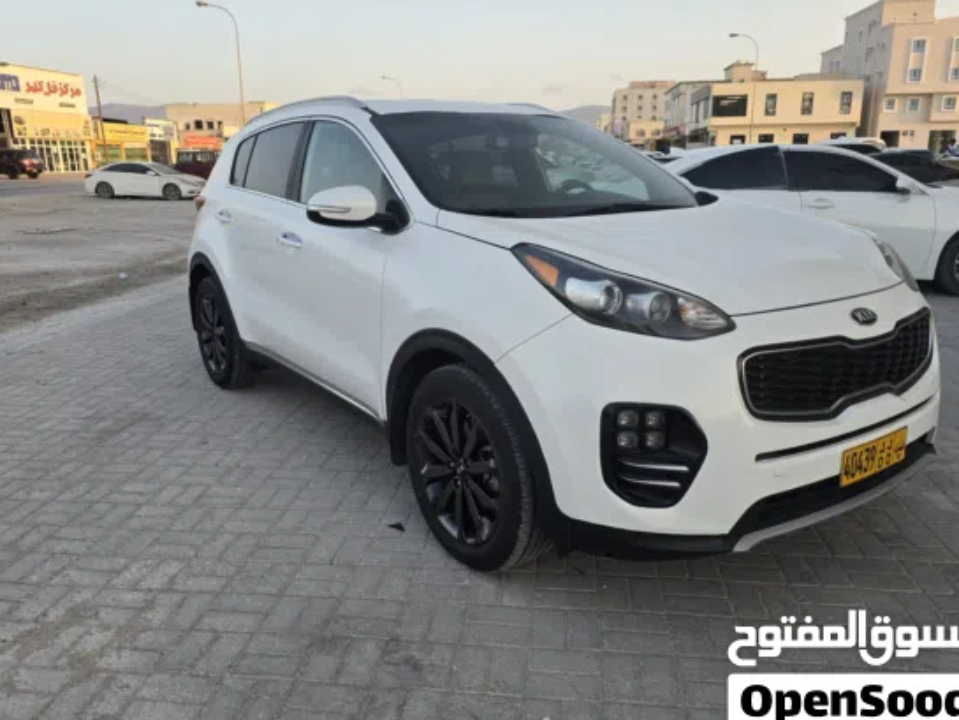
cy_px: 356
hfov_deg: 65.3
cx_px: 463
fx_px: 748
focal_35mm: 27
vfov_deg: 51.4
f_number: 1.7
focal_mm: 6.3
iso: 20
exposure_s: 1/180
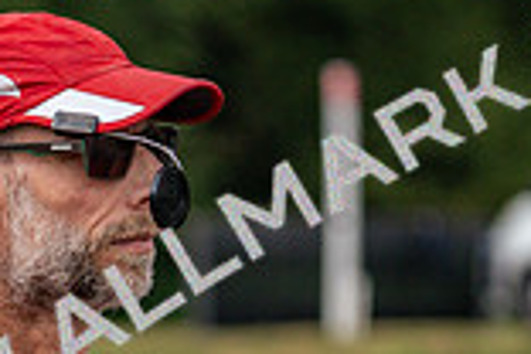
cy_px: 553
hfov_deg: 2.8
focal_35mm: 744
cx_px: 143
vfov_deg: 1.8
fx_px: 10973
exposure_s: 1/1600
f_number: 5.6
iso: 320
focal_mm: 200
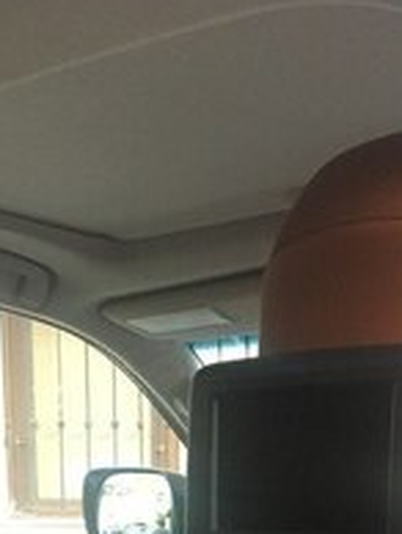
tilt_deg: -8.3
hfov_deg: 19.9
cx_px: 242
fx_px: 1143
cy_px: 672
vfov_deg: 23.6
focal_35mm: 74
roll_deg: -0.2
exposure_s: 1/20
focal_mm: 4.15
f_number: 2.2
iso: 200
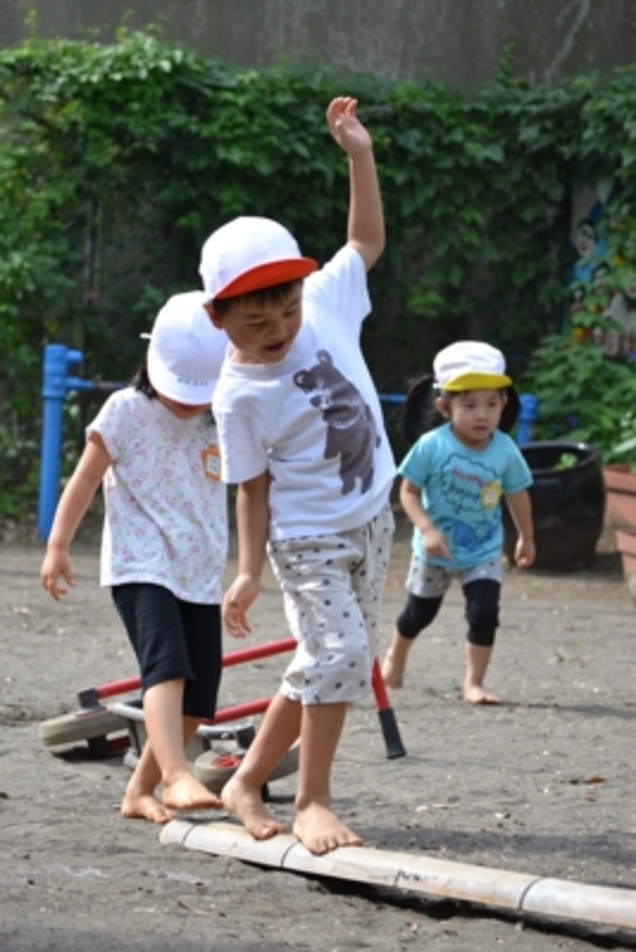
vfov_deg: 13.4
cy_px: 476
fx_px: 4051
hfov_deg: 9.0
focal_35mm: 153
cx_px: 318
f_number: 6.3
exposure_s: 1/160
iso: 100
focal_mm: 102
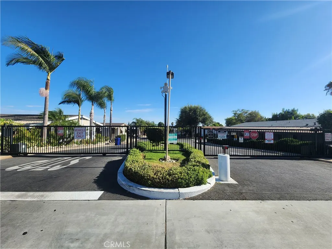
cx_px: 166
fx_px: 125
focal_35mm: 13
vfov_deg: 89.9
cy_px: 124
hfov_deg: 106.2
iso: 50
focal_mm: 2.2
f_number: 2.2
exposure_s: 1/1785
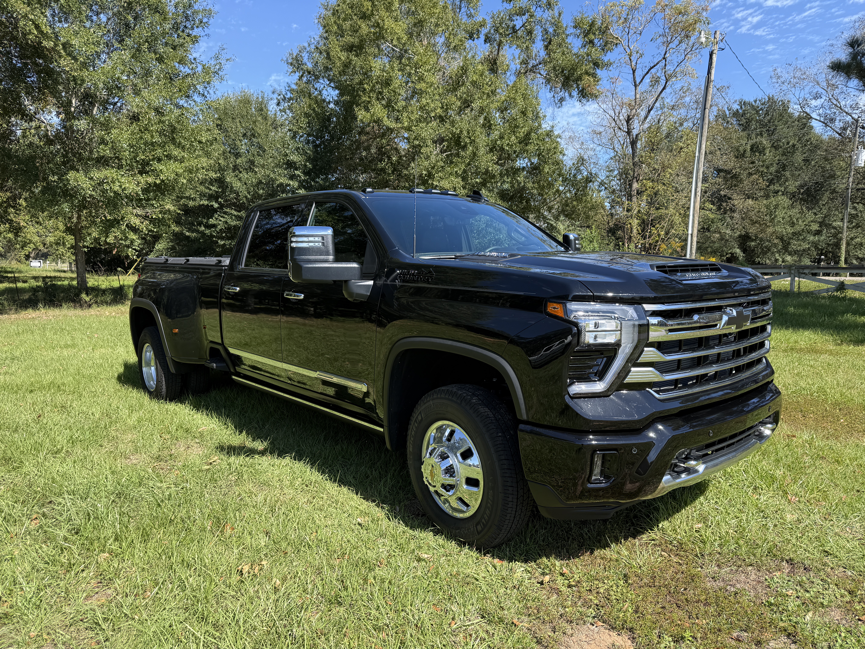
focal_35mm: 24
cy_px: 324
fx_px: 600
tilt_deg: -4.7
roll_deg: +0.9
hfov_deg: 71.6
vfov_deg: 56.8
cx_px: 432
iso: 80
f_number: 1.78
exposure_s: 1/1493
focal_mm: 6.76
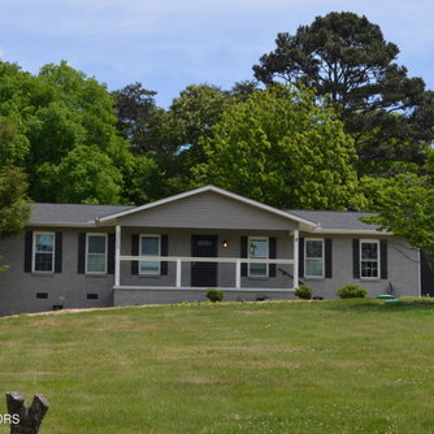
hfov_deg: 21.1
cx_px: 260
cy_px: 219
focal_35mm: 82
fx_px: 1163
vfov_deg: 21.1
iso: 110
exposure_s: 1/250
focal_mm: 42
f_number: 8
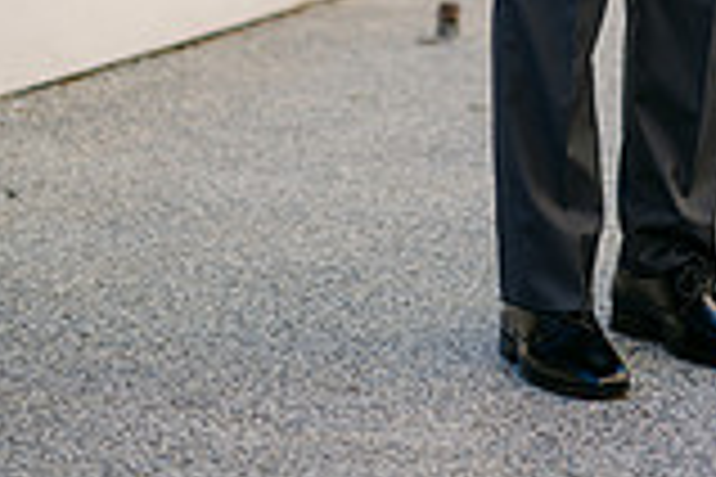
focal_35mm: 241
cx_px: 628
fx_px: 4793
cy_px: -482
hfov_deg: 8.5
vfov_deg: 5.6
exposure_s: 1/1250
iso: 100
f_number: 1.8
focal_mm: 85
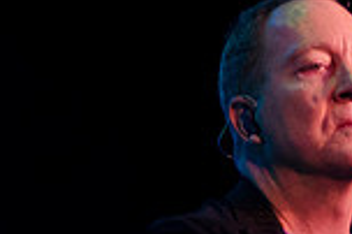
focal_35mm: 716
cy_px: 257
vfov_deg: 1.9
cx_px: 521
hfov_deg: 2.9
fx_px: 6992
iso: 1600
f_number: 2.8
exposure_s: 1/500
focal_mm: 125
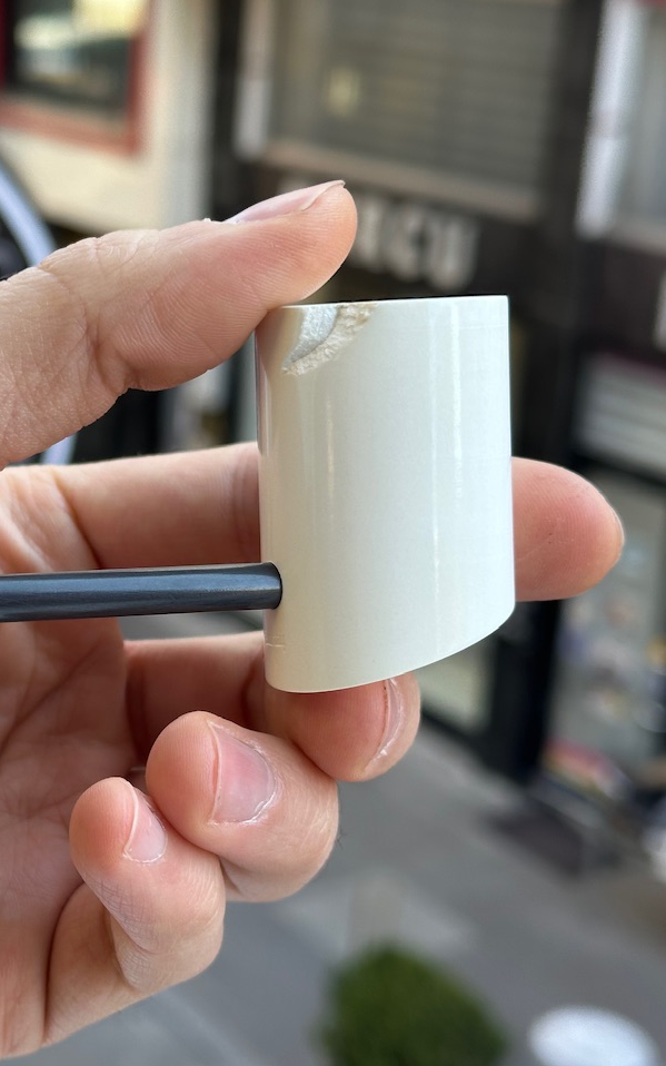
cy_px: 533
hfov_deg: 18.6
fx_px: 1974
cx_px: -28
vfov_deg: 30.2
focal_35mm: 68
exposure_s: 1/251
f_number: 1.78
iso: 64
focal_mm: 6.86
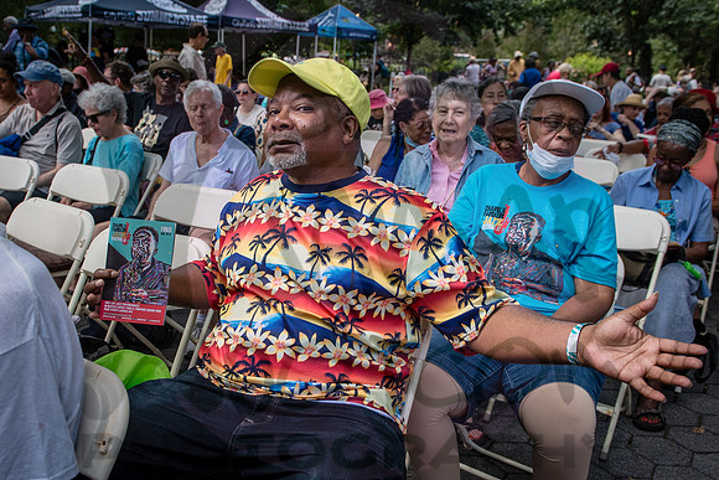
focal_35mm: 35
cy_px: 255
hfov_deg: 54.6
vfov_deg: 38.1
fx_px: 695
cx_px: 313
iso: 1000
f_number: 3.5
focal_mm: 24
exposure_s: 1/2500
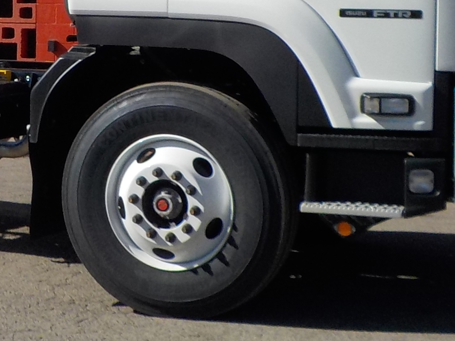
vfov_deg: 13.3
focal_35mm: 109
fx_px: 1433
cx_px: -52
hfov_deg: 17.4
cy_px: -32
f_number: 3.3
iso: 125
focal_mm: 4.1
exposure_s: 1/1250
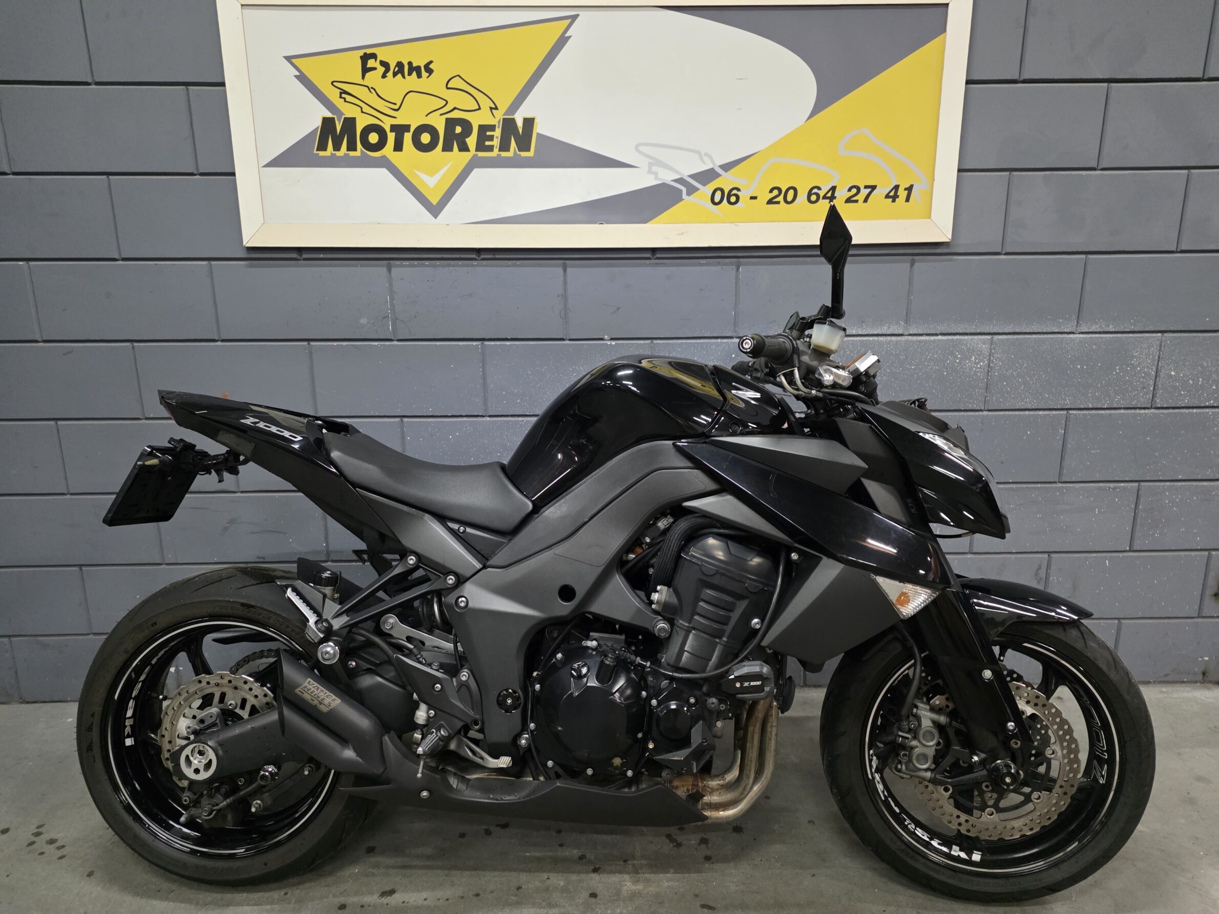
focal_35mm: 23
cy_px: 457
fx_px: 810
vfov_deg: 58.9
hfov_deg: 73.9
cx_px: 610
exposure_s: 1/100
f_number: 1.7
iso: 1250
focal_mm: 6.25
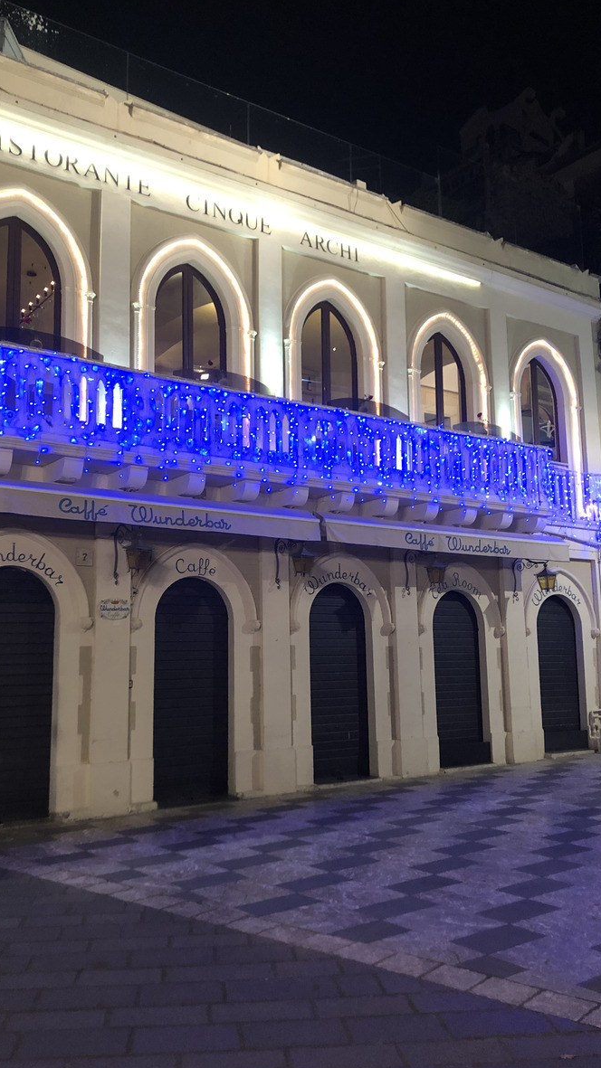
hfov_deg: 37.7
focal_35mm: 31
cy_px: 534
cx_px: 257
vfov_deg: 62.6
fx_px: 879
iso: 100
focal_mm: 4
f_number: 1.8
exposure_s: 1/9
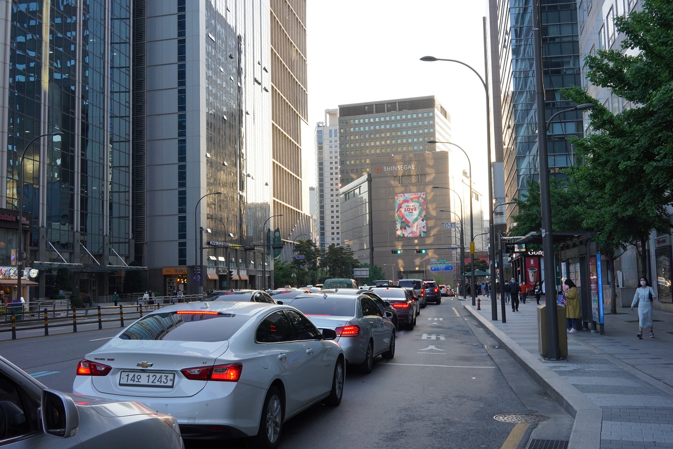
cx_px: 355
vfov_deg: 34.2
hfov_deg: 49.5
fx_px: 729
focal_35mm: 39
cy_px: 209
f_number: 13
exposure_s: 1/80
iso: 640
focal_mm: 35
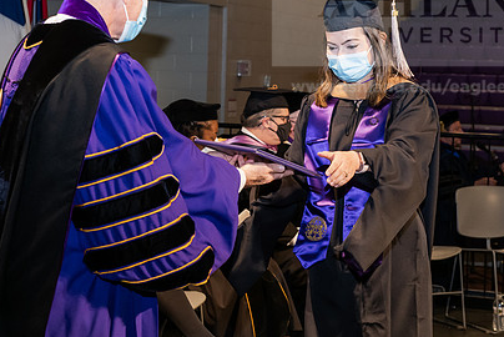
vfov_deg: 15.4
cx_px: 235
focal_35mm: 89
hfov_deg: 22.8
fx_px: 1247
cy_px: 113
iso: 1600
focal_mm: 62
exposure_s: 1/200
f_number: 6.3
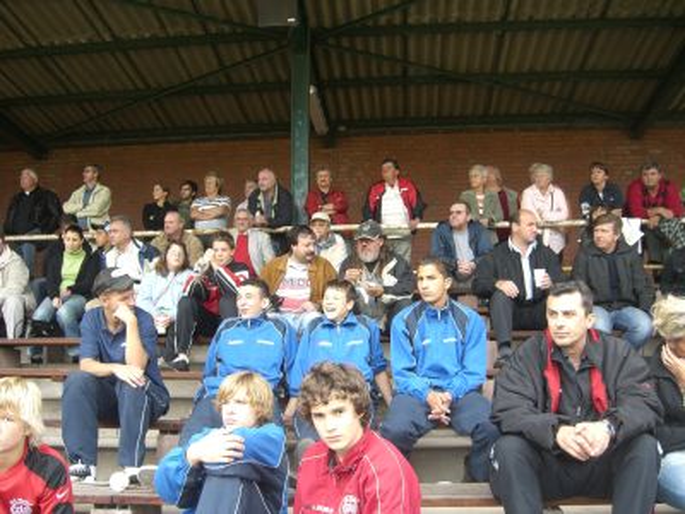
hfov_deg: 49.0
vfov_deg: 37.7
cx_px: 342
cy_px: 257
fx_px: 752
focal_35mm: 38
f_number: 2.8
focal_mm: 7.9
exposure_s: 1/60
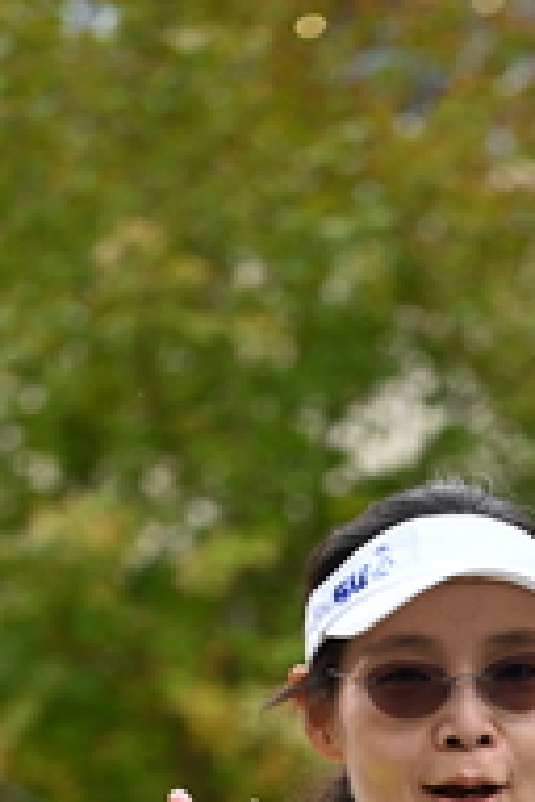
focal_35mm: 206
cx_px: 495
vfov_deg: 9.8
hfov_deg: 6.7
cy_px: 1111
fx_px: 4592
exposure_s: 1/1600
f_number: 2.8
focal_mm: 72
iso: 1000
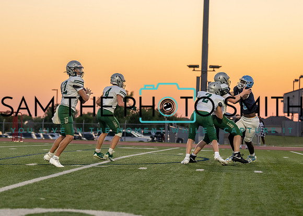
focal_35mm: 135
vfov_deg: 10.6
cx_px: 76
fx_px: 1164
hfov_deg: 14.8
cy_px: 100
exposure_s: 1/1250
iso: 1250
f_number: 2.8
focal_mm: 80
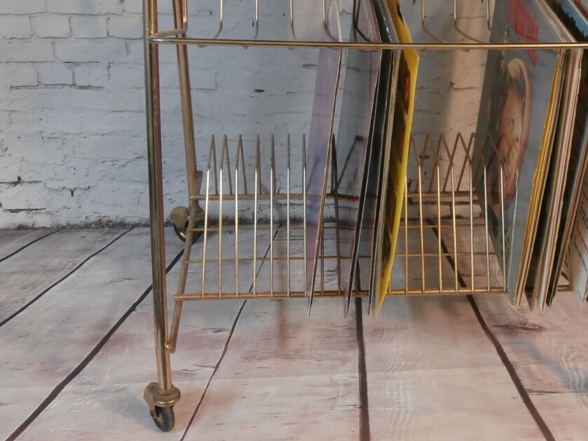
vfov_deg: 25.0
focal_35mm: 58
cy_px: 116
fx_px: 985
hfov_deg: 33.0
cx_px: 381
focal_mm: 6.67
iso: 200
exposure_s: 1/8
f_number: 3.9
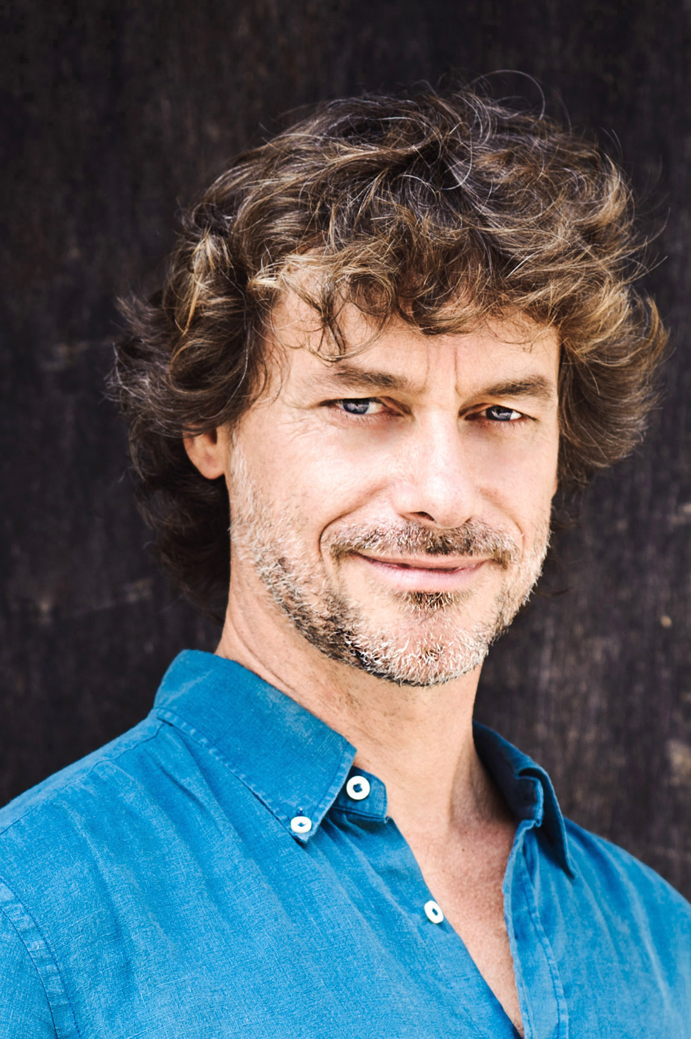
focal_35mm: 85
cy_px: 520
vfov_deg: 23.9
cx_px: 346
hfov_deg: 16.1
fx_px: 2450
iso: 200
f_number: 4.8
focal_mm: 85
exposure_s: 1/180
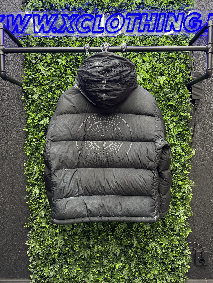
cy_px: 142
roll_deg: -0.6
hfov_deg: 56.8
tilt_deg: -4.4
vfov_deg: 71.6
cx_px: 106
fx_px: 197
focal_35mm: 24
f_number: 1.78
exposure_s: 1/50
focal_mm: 6.76
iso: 320
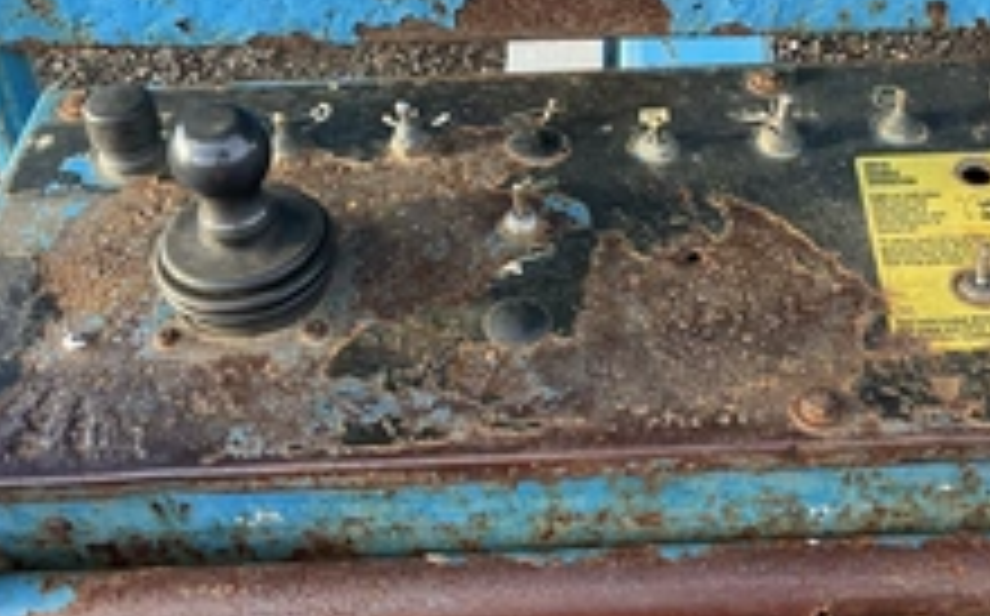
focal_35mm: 56
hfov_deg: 35.9
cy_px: 126
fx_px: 1509
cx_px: 680
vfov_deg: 22.8
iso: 20
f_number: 1.8
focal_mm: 3
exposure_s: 1/122
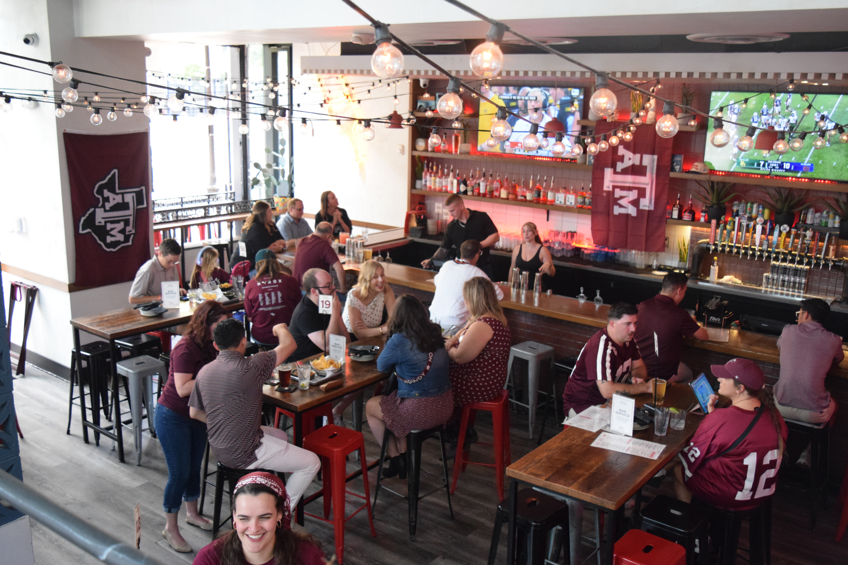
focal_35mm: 33
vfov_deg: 40.0
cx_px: 424
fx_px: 777
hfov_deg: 57.2
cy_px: 282
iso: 3200
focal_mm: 22
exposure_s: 1/60
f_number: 4.5
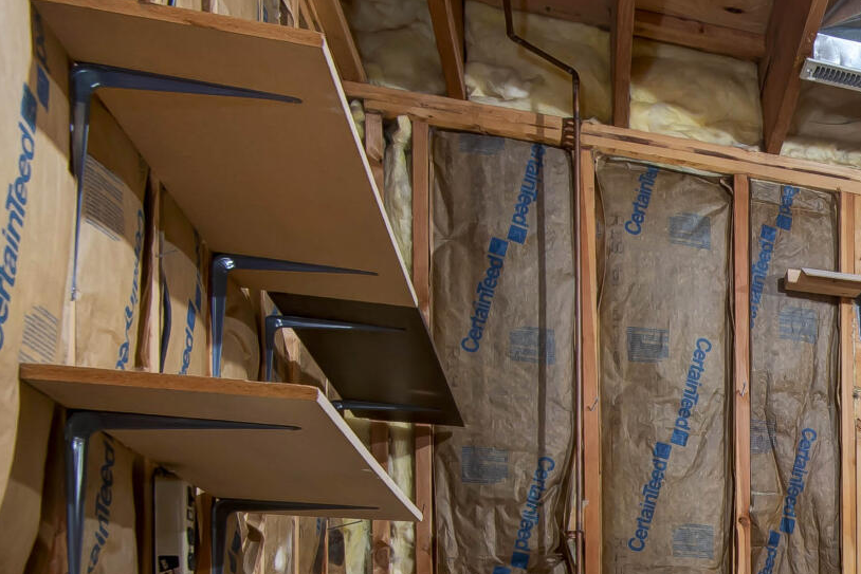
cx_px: 1347
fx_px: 1411
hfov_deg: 24.7
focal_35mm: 59
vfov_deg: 20.6
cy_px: 784
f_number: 6.7
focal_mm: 16
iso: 280
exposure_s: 1
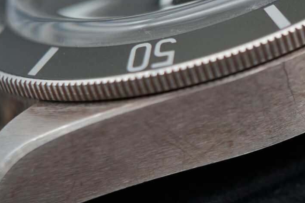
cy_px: 96
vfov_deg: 10.8
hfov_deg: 15.8
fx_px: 1075
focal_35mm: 127
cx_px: 307
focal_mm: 35
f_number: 5
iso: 400
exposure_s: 1/250
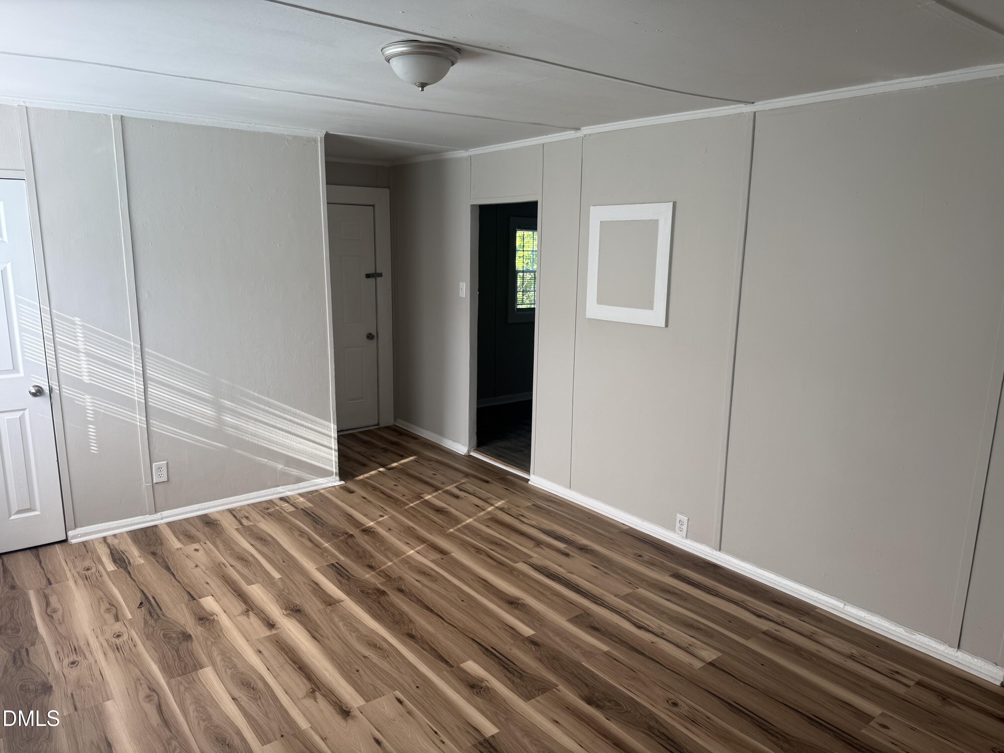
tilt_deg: -10.6
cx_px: 502
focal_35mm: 24
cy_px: 376
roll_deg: -1.7
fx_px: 696
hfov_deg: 71.6
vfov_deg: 56.8
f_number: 1.78
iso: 64
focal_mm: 6.76
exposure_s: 1/121
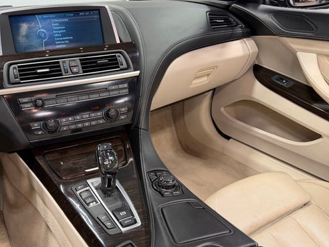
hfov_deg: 57.6
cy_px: 141
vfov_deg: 45.4
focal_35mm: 31
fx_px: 295
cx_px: 124
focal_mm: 6.76
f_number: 1.78
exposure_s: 1/120
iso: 125
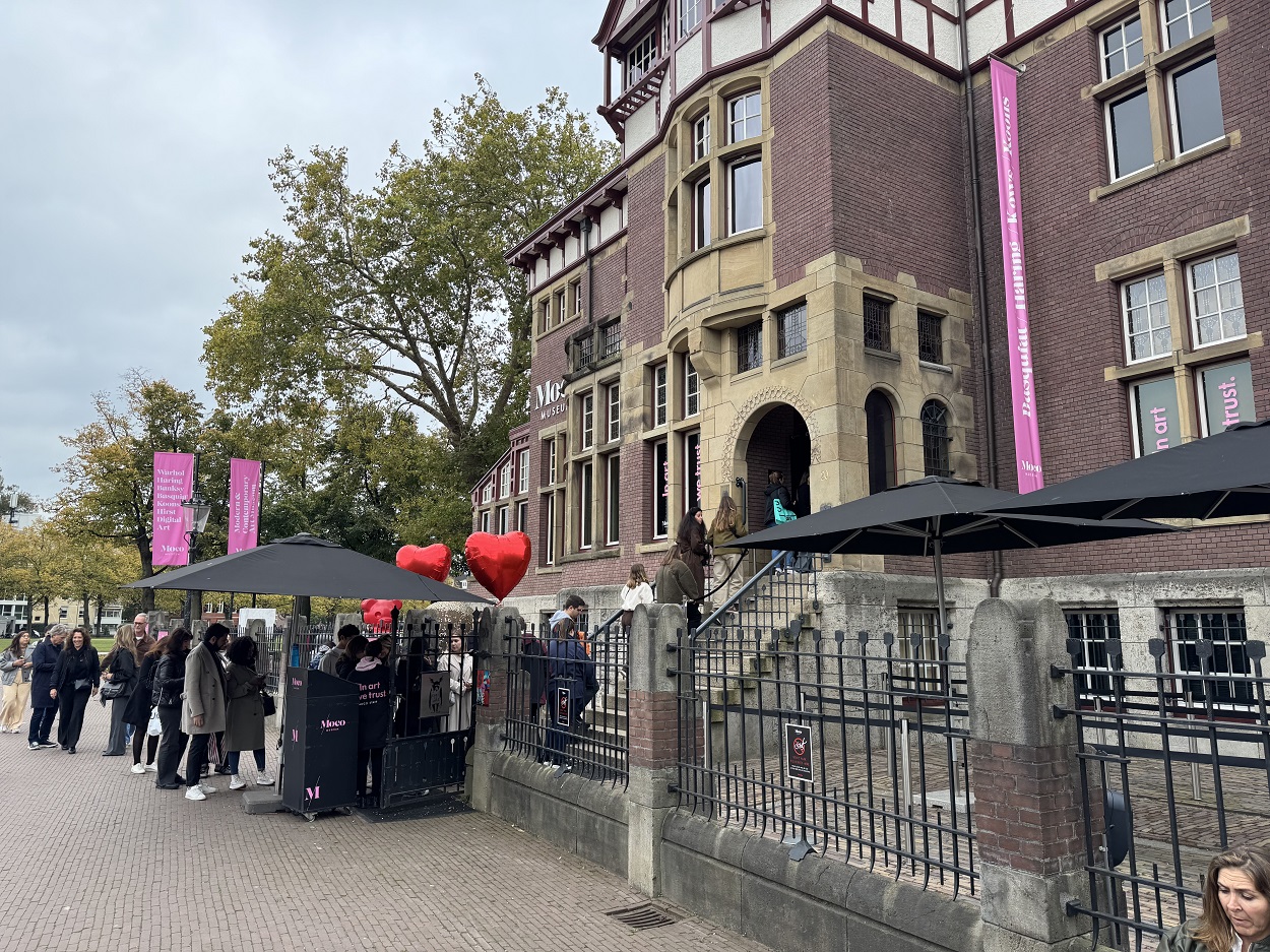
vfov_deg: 56.8
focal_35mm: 24
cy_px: 476
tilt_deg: +9.3
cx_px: 635
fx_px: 880
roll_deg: -0.8
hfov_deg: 71.6
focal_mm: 6.76
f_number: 1.78
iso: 80
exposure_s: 1/414
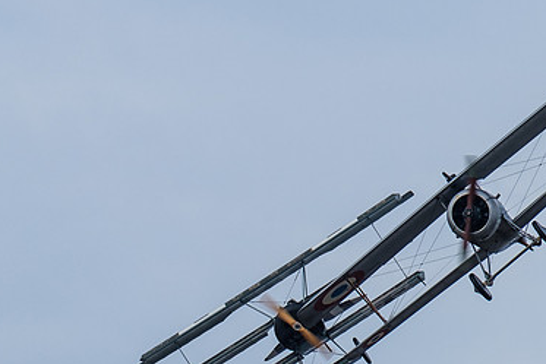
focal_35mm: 919
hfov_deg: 2.2
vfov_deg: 1.5
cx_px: 140
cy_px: 191
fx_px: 13943
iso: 200
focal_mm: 222.5
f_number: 7.1
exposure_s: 1/640
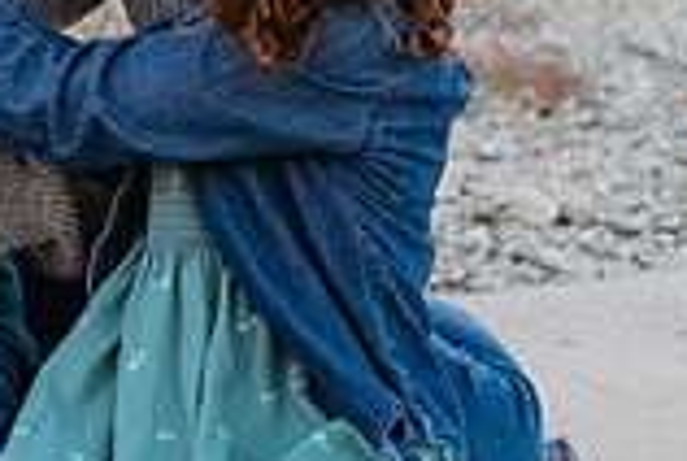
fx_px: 3499
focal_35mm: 183
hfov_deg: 10.8
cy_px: -41
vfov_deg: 7.5
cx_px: -361
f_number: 2.8
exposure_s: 1/640
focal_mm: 50
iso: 250
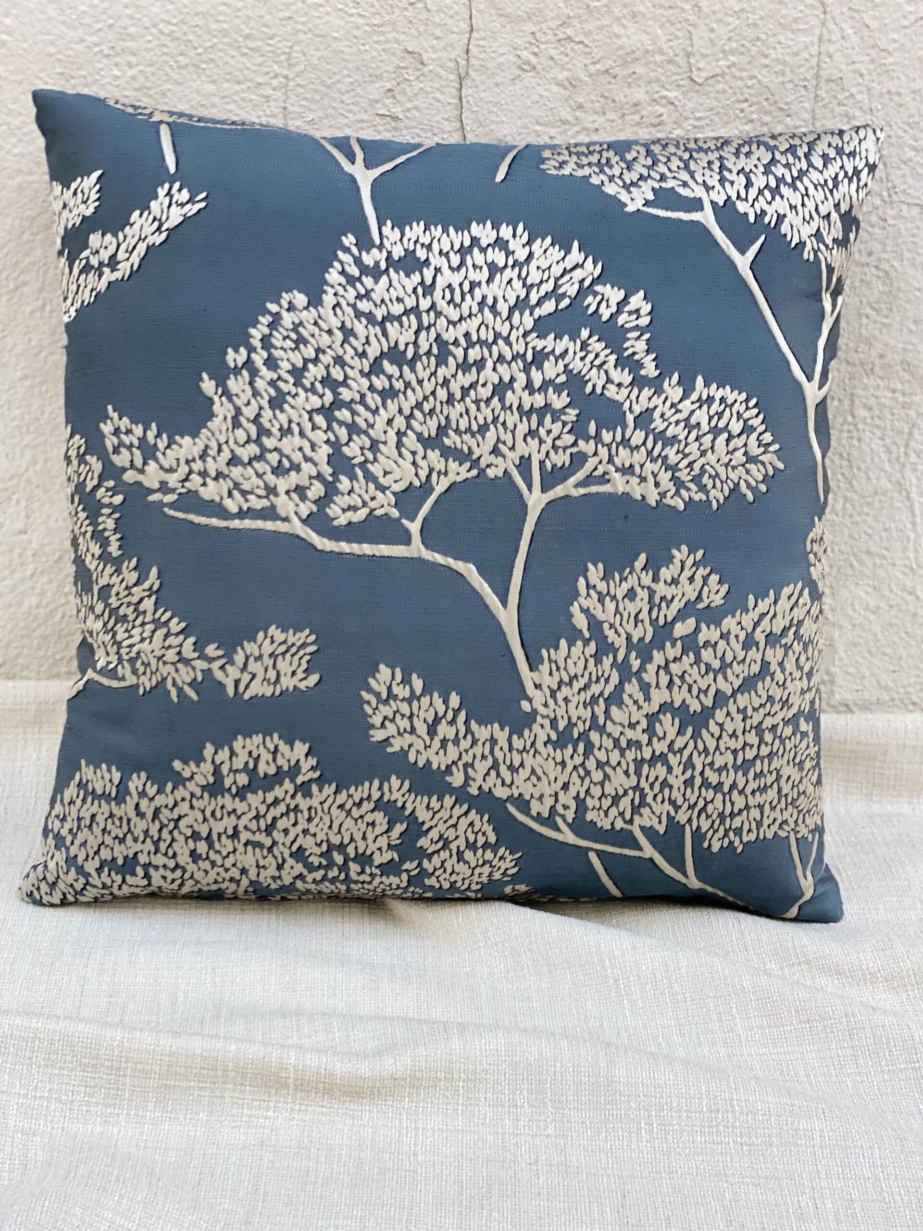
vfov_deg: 36.8
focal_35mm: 52
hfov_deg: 28.0
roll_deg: -2.6
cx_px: 462
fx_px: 1849
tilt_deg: -21.5
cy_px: 616
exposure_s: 1/122
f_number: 2
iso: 200
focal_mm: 6
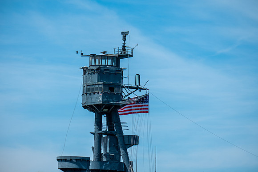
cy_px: 86
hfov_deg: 7.9
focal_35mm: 259
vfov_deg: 5.3
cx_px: 129
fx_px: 1857
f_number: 5.6
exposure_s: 1/1500
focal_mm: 172.4
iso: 200
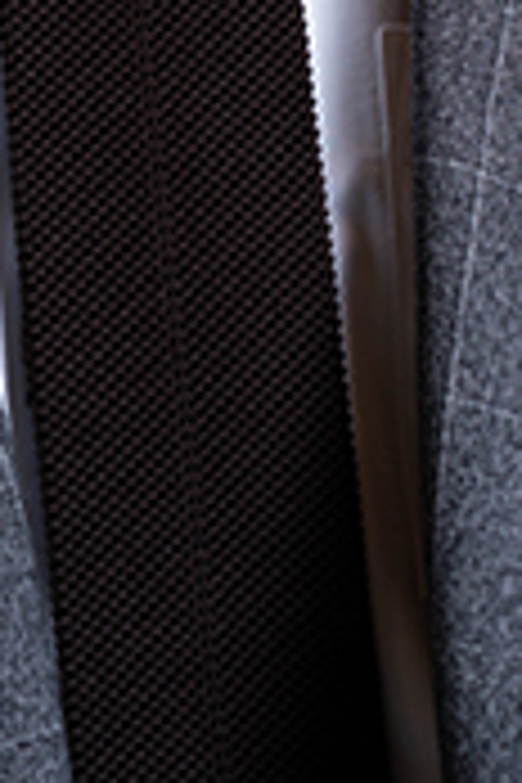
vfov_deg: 5.5
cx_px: 72
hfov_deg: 3.8
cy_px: -747
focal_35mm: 366
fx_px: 7960
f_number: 5.6
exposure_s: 1/125
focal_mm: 85
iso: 320
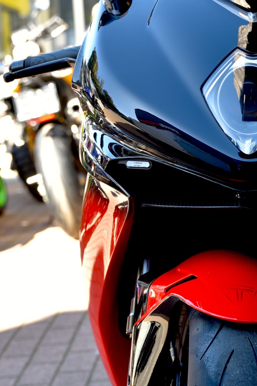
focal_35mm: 96
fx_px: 1027
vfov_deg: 21.2
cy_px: 247
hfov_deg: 14.1
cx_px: 243
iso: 200
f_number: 4.5
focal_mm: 48
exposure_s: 1/80
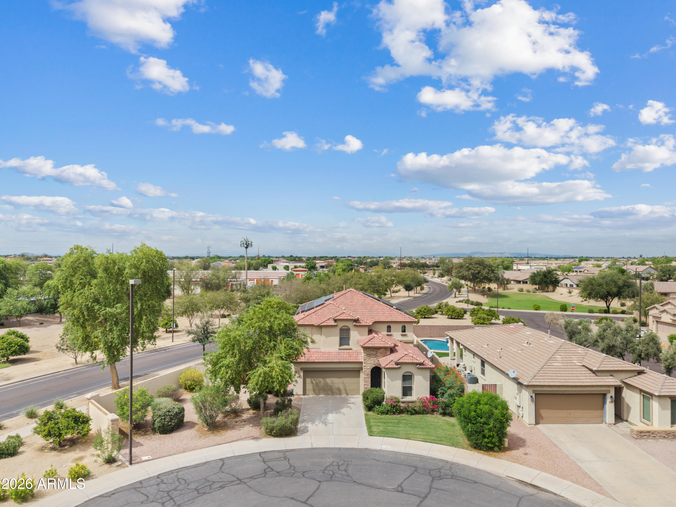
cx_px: 338
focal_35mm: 24
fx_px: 469
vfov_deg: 56.8
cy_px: 254
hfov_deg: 71.6
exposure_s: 1/5000
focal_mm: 8.67
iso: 140
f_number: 1.8
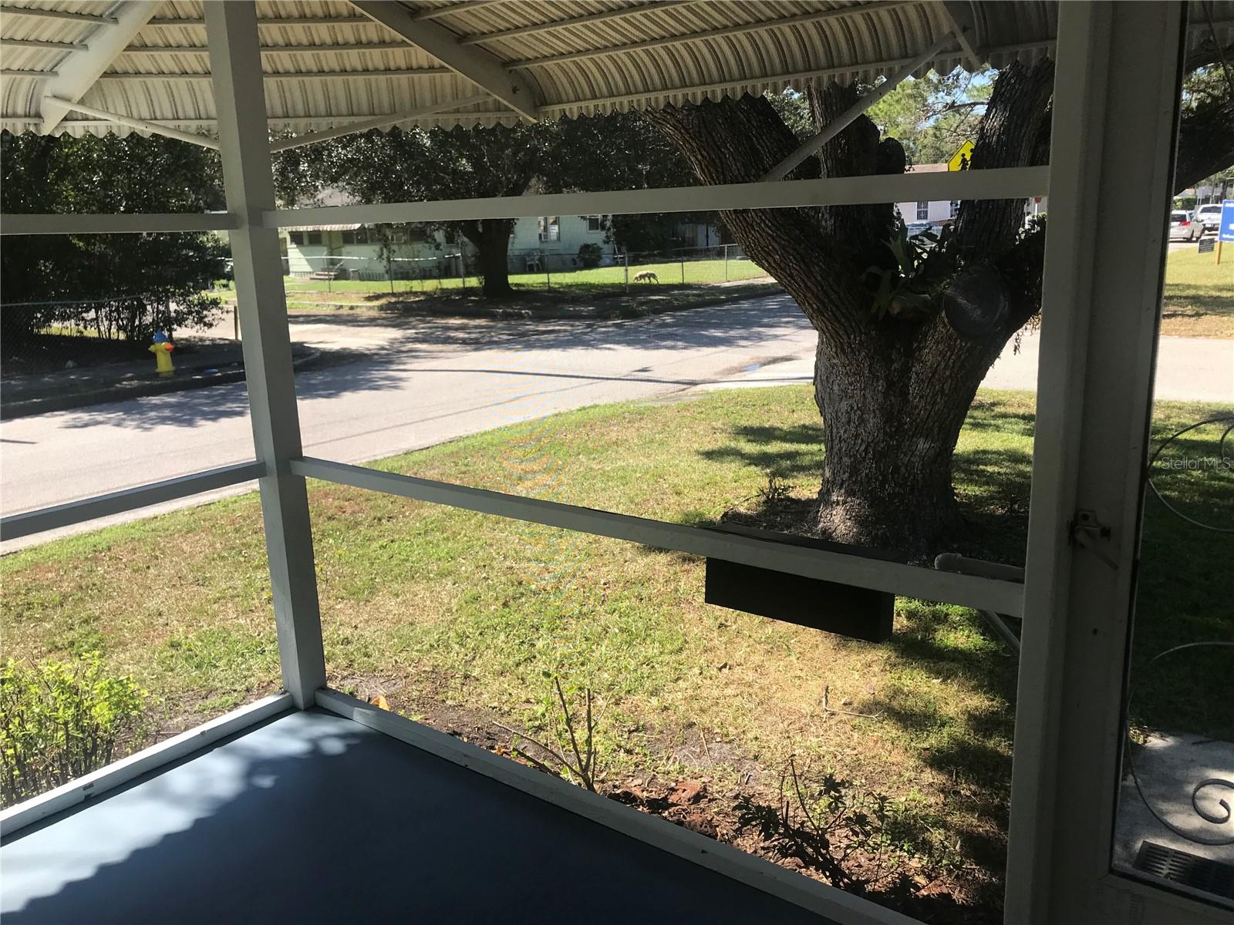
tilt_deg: -13.7
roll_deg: +3.2
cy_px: 462
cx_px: 617
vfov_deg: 49.7
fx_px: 998
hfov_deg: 63.4
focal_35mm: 28
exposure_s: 1/570
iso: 20
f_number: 1.8
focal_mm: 3.99
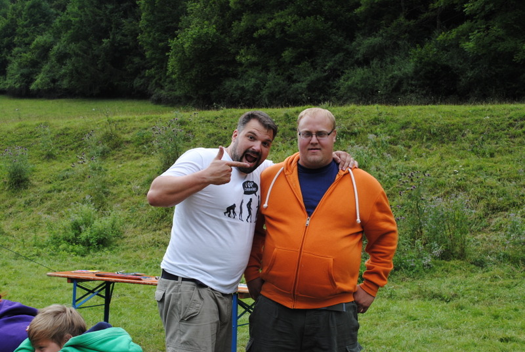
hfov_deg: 41.1
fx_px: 701
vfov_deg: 28.2
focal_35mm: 48
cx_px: 262
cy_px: 176
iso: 100
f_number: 6.3
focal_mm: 32
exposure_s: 1/160
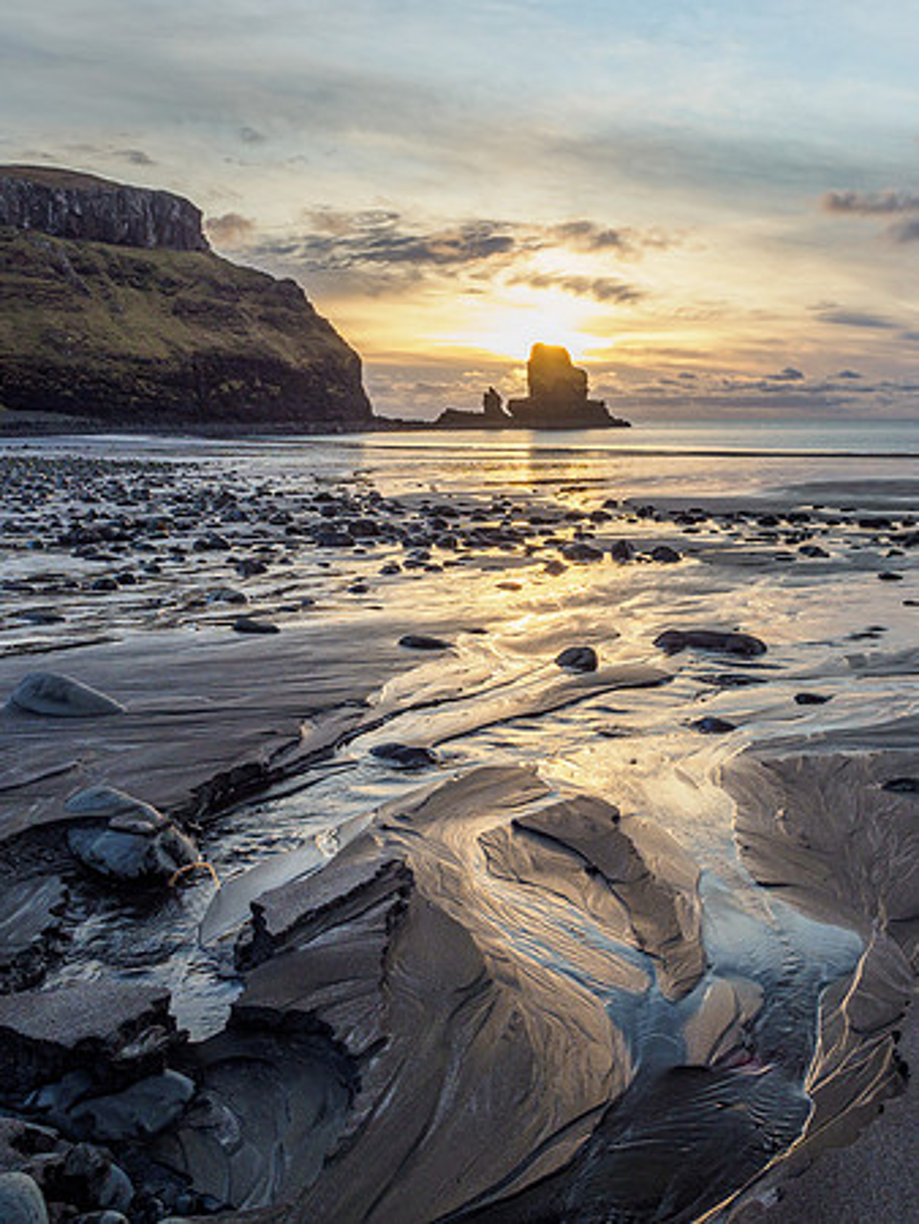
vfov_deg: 56.8
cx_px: 623
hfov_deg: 43.5
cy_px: 612
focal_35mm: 32
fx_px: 1132
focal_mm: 12
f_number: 7.1
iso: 200
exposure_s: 1/40
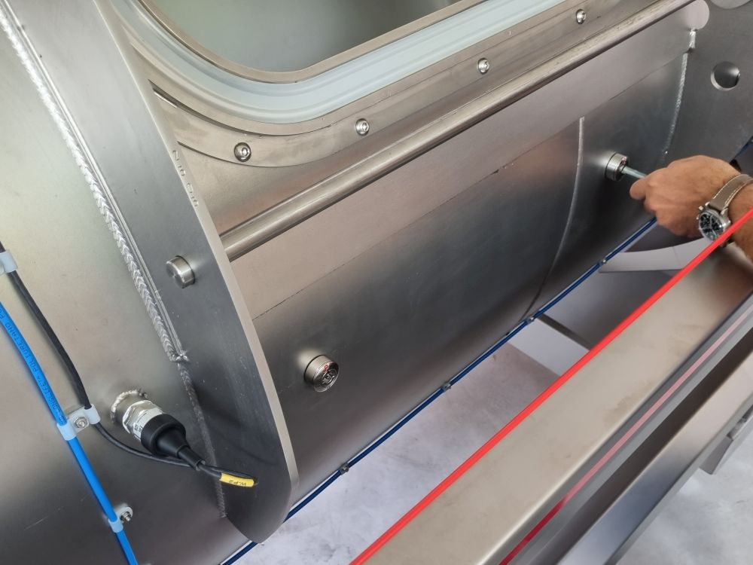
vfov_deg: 53.1
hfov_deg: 67.3
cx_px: 376
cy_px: 282
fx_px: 566
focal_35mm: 26
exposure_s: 1/50
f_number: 1.8
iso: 160
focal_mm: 5.4
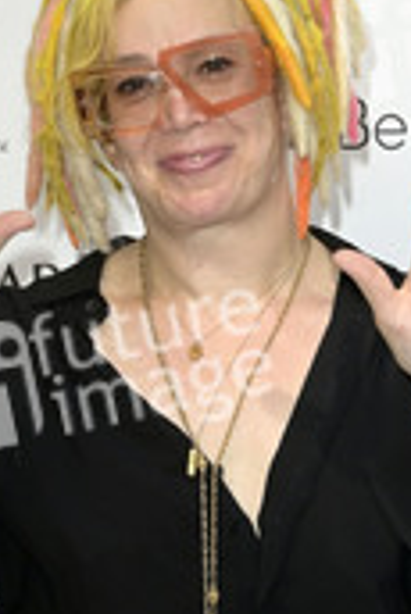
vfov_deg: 17.4
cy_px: 553
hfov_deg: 11.8
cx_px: 193
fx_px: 1982
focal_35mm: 116
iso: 400
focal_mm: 50
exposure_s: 1/250
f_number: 6.3
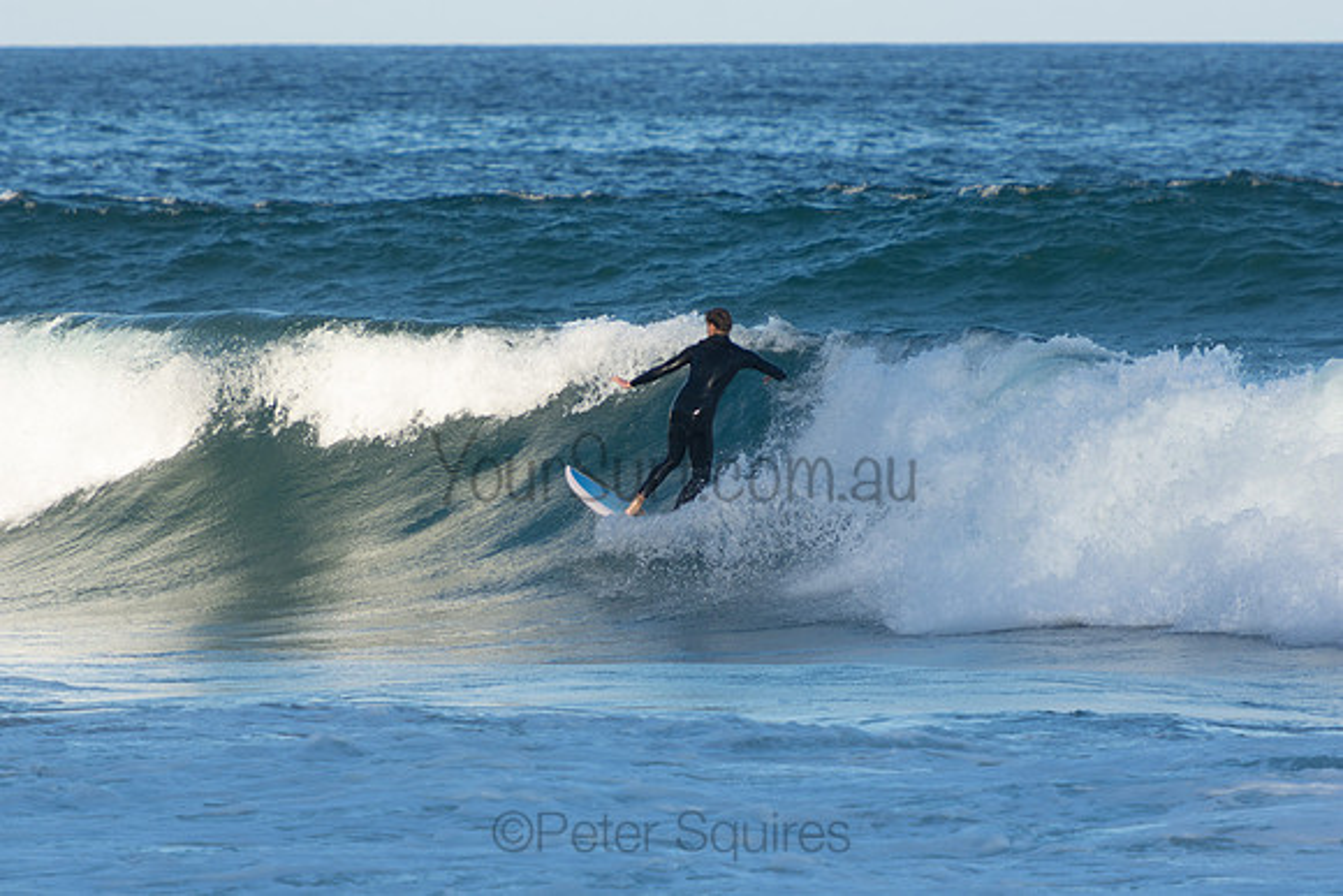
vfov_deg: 2.9
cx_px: 672
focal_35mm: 480
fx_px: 17910
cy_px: 448
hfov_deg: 4.3
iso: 220
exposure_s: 1/640
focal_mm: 320
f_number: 5.6
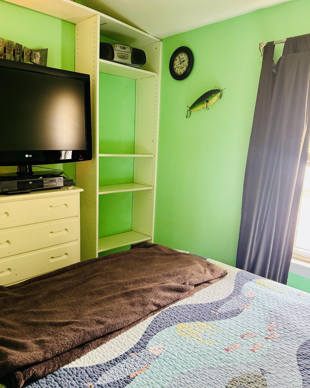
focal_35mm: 26
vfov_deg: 66.0
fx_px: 298
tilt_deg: -10.2
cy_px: 198
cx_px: 155
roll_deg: -2.6
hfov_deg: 54.9
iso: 500
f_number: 1.78
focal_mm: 6.76
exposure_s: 1/60
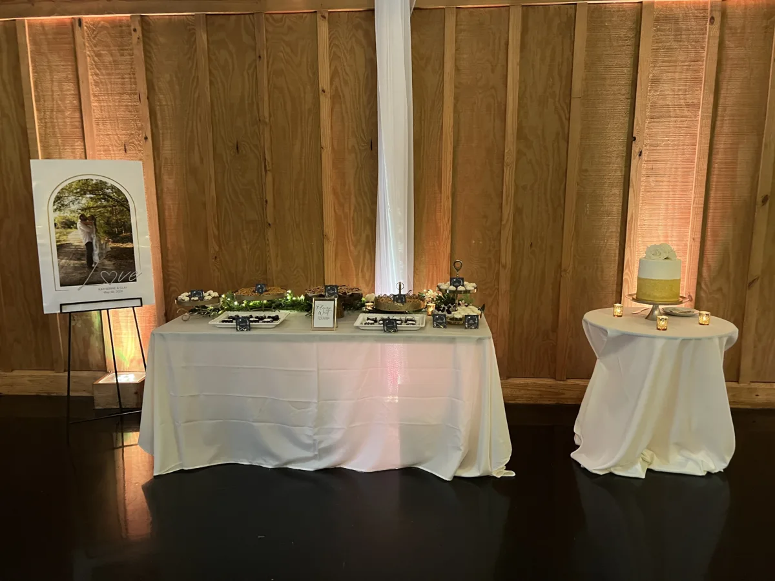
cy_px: 290
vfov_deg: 53.1
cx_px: 388
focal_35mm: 26
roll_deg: +1.0
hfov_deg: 67.3
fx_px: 582
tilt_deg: -9.4
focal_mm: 5.7
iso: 500
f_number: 1.5
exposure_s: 1/40
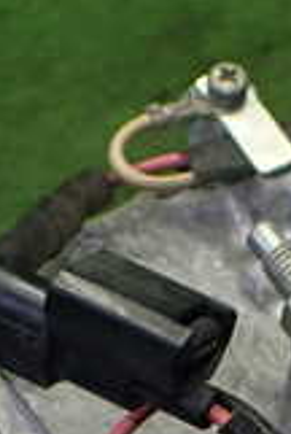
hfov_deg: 11.8
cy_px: 512
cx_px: 221
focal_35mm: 116
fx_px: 1400
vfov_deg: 16.9
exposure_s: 1/125
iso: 320
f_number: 2.3
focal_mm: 5.4
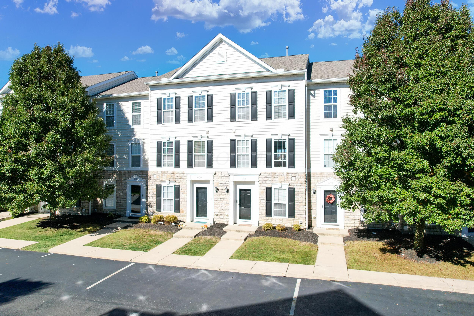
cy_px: 158
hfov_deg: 78.6
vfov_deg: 57.2
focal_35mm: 22
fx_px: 290
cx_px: 237
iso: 120
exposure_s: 1/2000
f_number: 2.8
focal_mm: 8.38
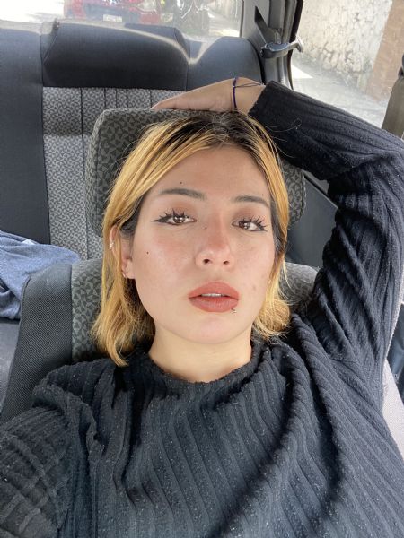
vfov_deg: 60.0
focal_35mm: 30
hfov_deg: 46.8
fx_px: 467
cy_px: 269
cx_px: 202
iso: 64
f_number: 2.2
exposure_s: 1/122
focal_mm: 2.71
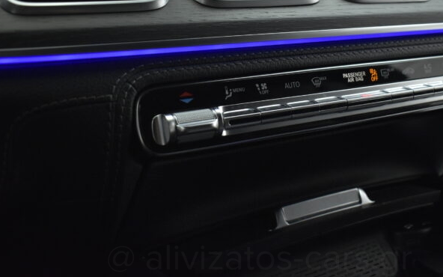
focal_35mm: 42
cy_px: 95
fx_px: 503
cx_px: 259
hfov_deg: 47.3
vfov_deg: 30.6
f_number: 3.8
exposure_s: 1/100
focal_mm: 21
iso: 1600
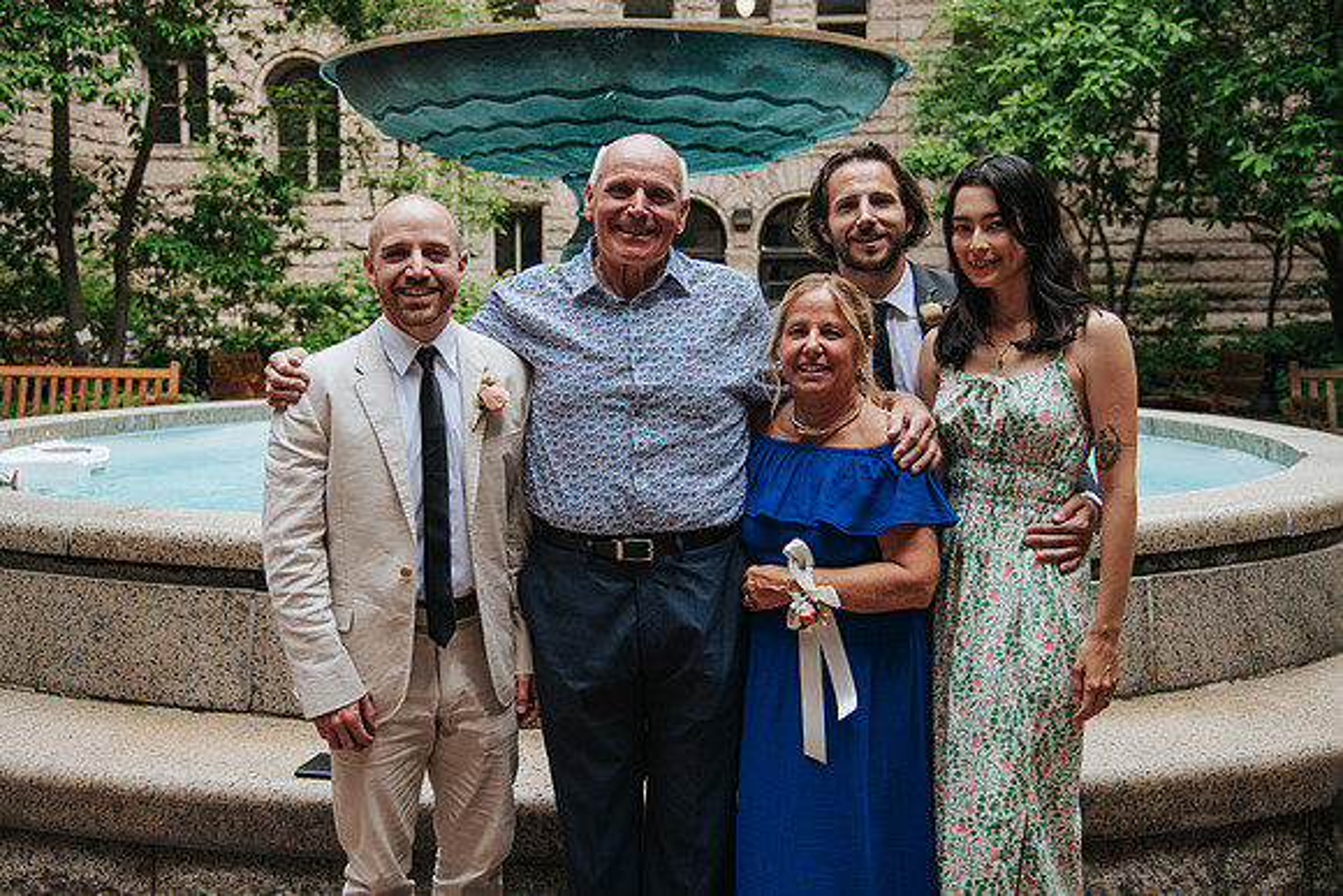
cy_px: 408
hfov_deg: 46.6
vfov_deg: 32.1
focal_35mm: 42
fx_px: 1559
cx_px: 611
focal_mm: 38
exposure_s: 1/500
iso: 360
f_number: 4
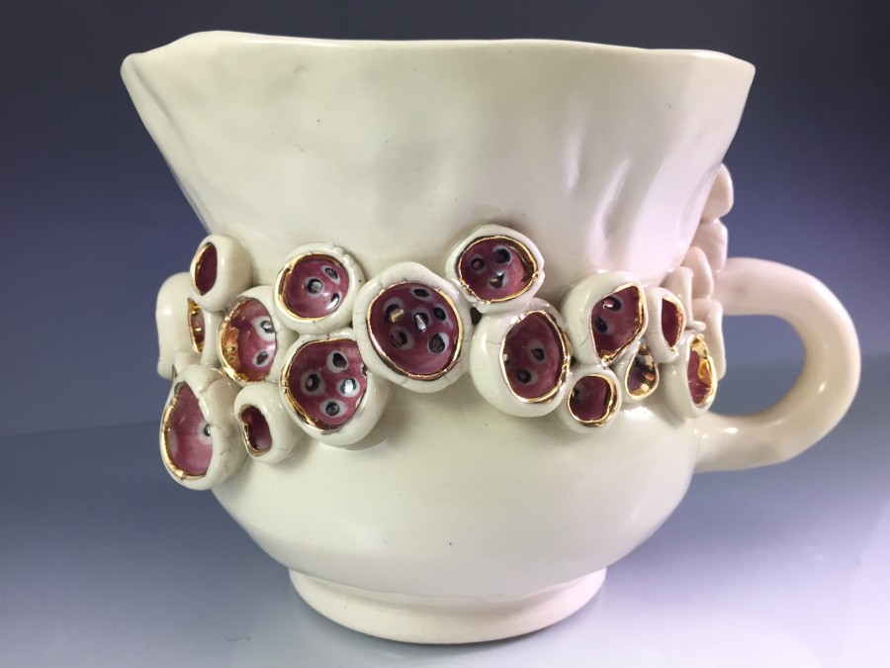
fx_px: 746
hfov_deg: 61.7
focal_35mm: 29
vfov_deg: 48.2
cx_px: 445
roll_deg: -1.7
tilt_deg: -11.8
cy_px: 334
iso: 40
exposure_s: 1/30
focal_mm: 4.15
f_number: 2.2
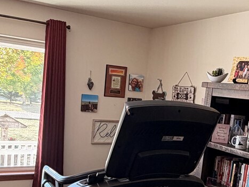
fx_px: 345
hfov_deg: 39.6
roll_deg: -6.0
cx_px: 145
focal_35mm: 48
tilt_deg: -7.6
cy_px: 137
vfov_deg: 29.8
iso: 200
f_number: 2.2
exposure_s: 1/60
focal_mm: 2.22
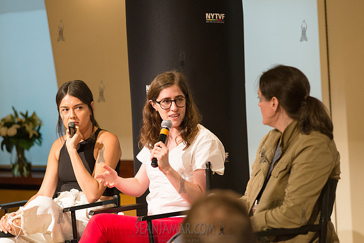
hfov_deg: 15.2
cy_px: 122
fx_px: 1365
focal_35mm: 135
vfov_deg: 10.2
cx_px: 182
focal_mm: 135
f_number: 4
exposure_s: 1/200
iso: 2500
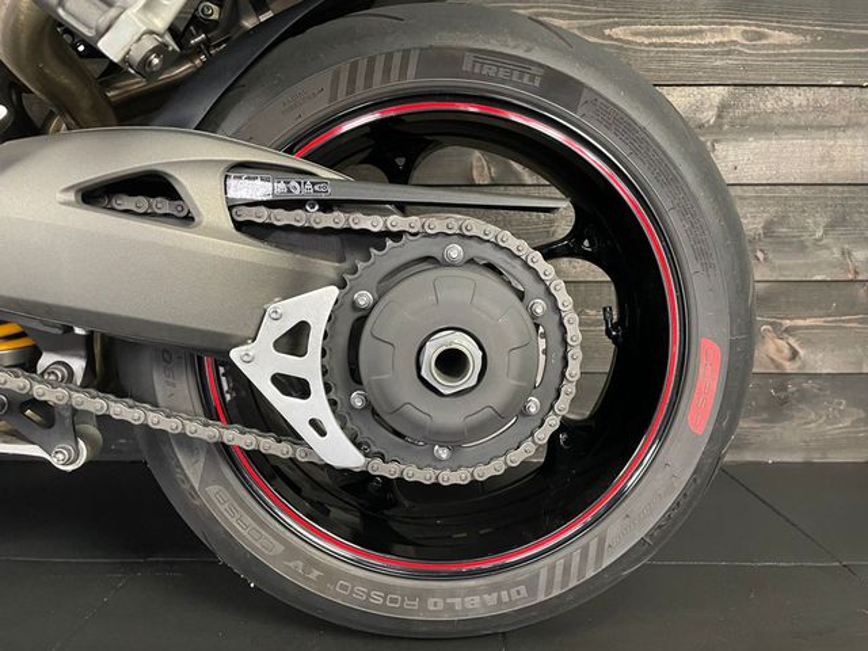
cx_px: 434
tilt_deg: -5.7
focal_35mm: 26
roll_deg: +0.0
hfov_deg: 67.3
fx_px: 652
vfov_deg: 53.1
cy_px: 326
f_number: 1.6
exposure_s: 1/50
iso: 500
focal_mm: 4.2
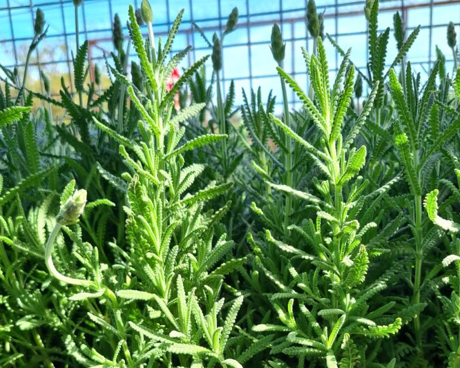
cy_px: 326
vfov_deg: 36.1
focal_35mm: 39
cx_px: 229
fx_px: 531
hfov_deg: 46.8
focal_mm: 5.4
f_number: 1.8
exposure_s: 1/667
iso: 50
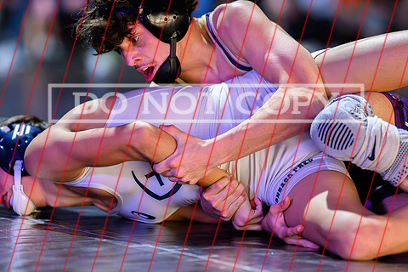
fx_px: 1961
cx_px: 197
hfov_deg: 11.9
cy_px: 119
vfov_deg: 7.9
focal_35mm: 173
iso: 8000
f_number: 1.8
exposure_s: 1/640
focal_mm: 135
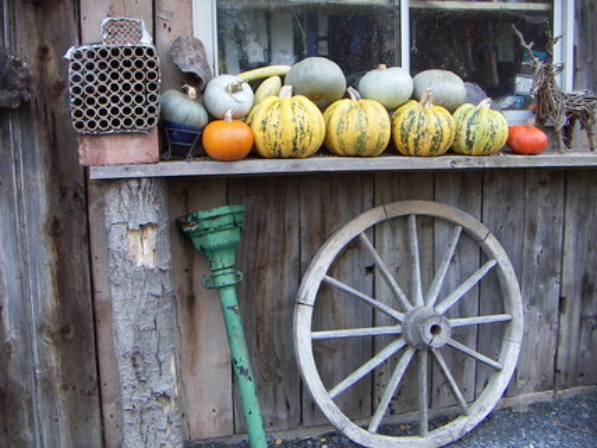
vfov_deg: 38.7
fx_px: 638
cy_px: 226
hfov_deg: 50.1
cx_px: 301
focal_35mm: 37
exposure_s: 1/50
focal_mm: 4.7
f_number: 2.8
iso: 100
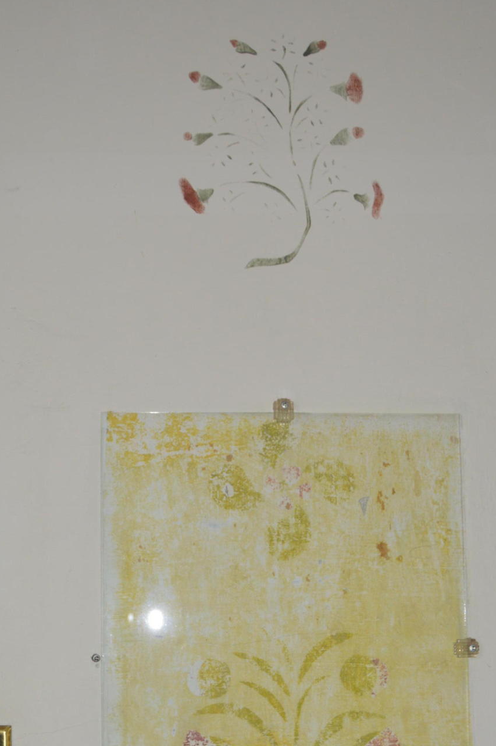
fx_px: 1113
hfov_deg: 25.1
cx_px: 224
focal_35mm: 54
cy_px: 499
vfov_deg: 36.6
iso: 500
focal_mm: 23
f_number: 3.8
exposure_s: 1/60
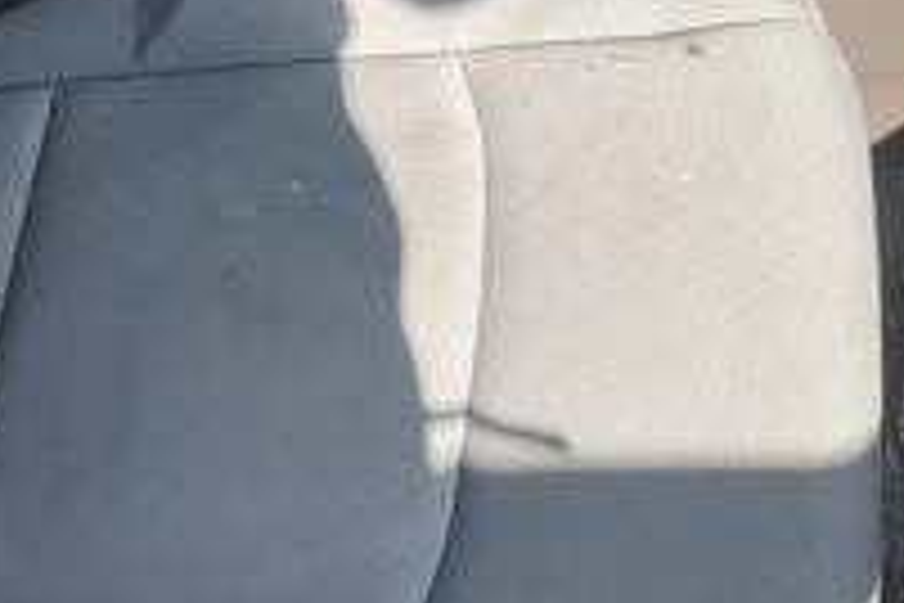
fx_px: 1507
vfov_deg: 22.6
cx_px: 220
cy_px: 351
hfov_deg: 32.7
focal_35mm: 60
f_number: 1.8
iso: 25
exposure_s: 1/562
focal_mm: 3
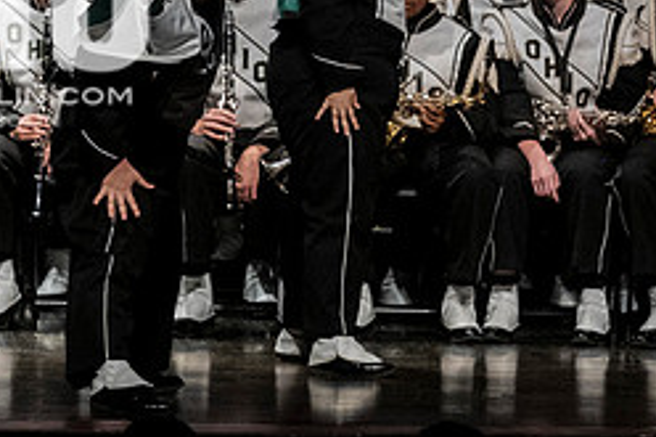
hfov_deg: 4.2
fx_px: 8941
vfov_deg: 2.8
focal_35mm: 491
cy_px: 0
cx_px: -50
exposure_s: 1/500
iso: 4000
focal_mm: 140
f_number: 4
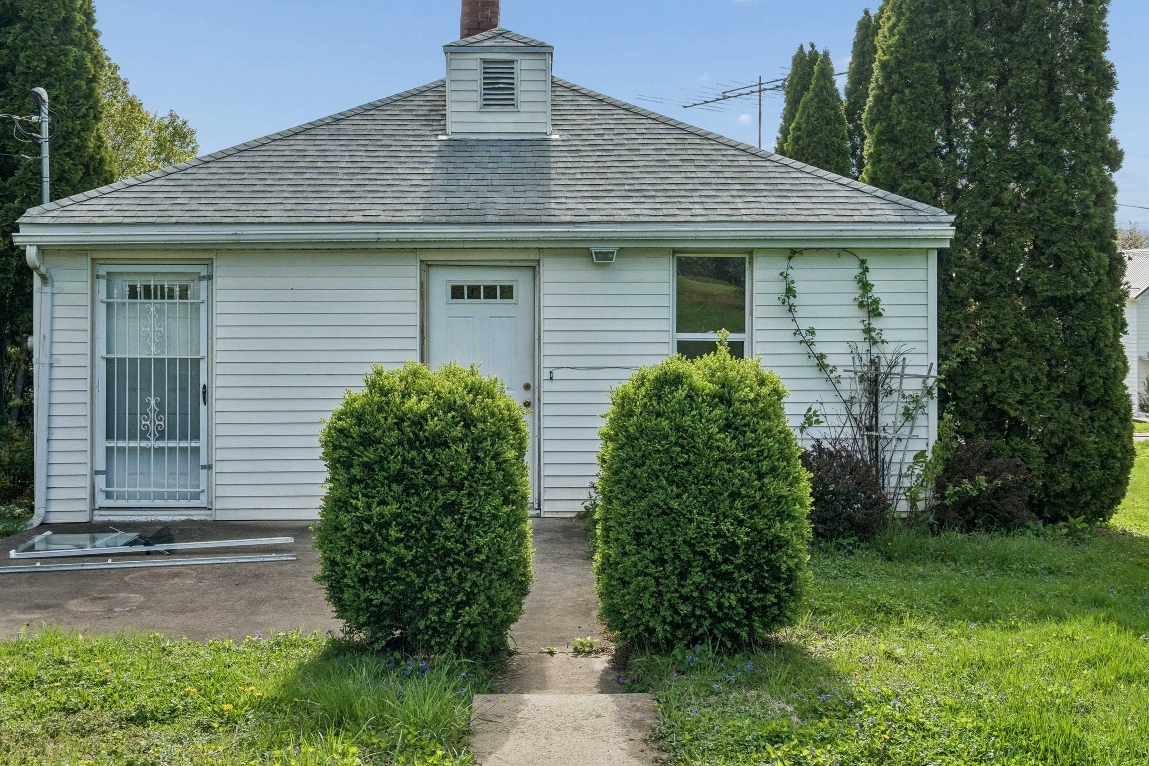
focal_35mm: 37
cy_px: 296
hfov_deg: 51.7
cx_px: 479
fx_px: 1181
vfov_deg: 35.8
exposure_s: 1/1250
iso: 800
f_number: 10
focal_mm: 29
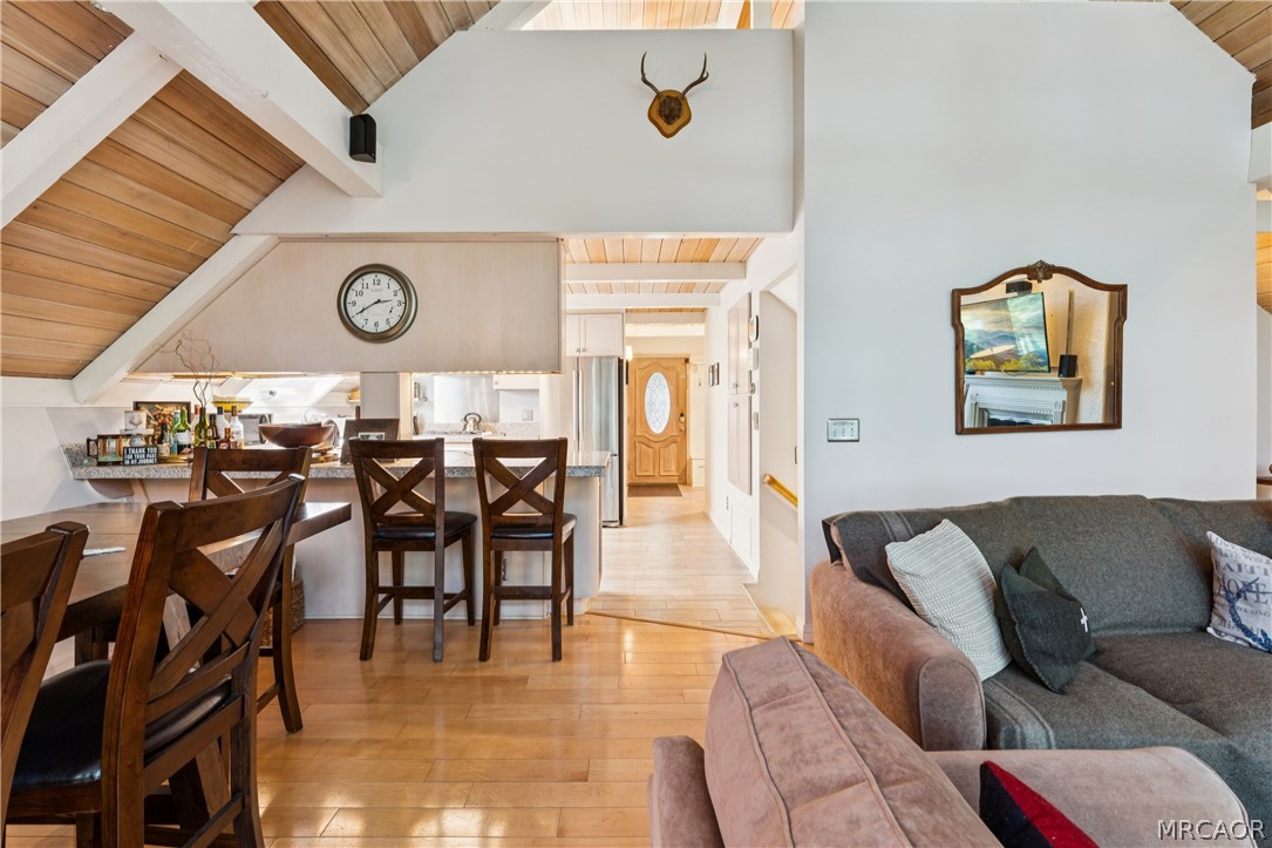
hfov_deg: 94.6
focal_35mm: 17
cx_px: 636
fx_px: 586
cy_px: 424
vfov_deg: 71.7
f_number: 13
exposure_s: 2
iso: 100
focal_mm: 16.6
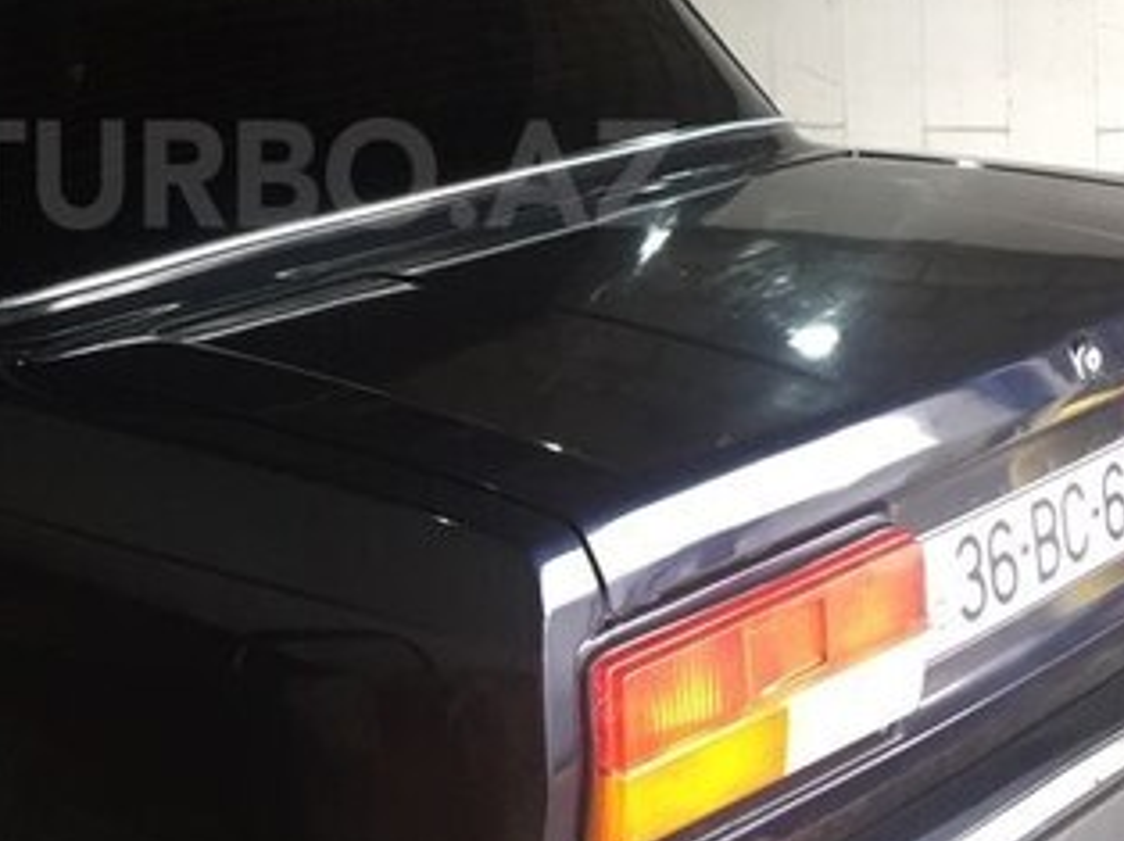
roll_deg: +5.2
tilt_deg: -7.4
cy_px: 174
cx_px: 311
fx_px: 1979
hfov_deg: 31.3
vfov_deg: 23.7
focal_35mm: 61
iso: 125
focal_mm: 4.15
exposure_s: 1/33
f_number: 2.2
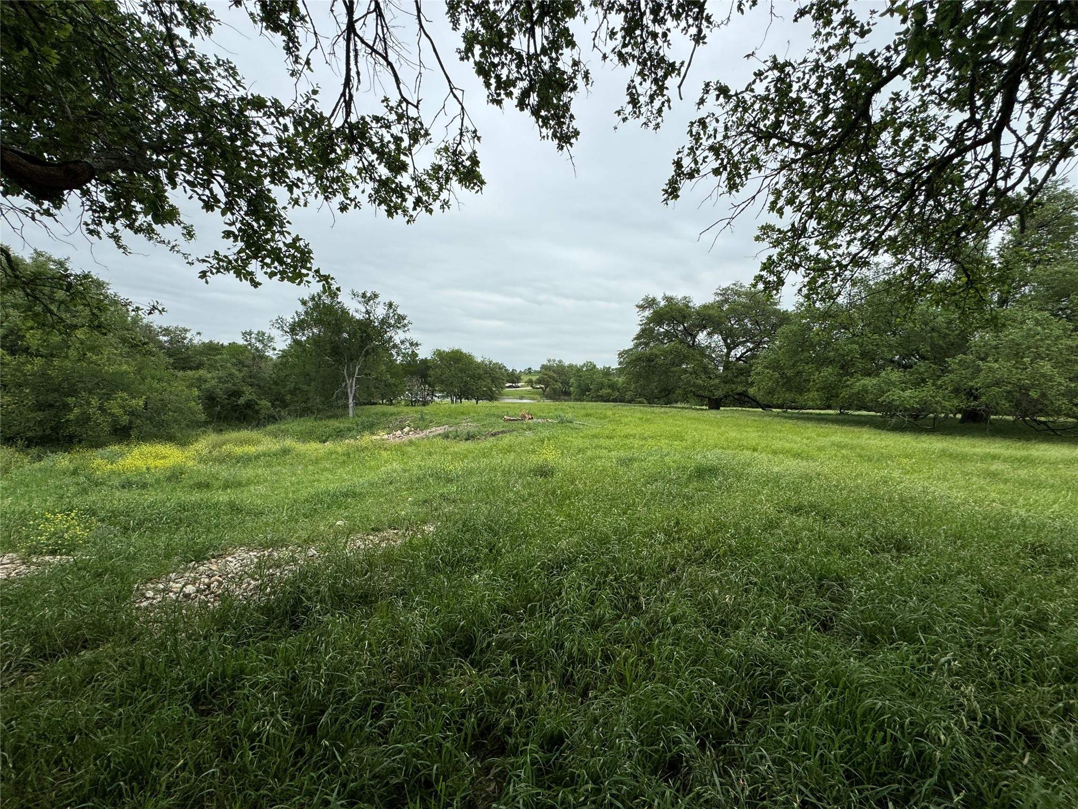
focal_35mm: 14
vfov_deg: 85.7
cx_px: 539
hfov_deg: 102.1
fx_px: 436
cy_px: 404
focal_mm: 2.22
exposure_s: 1/2028
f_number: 2.2
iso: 50
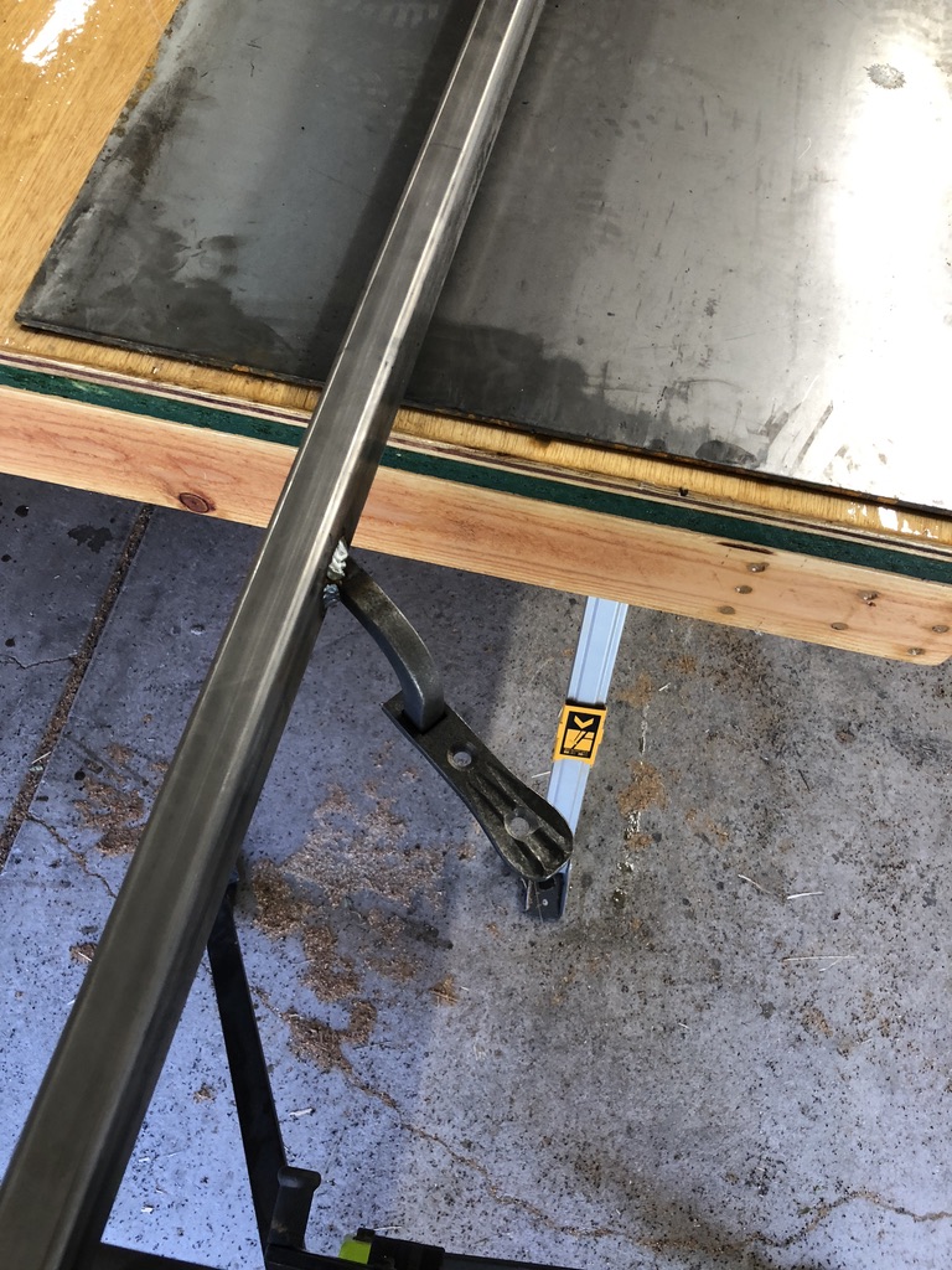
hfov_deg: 49.7
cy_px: 635
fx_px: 1027
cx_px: 476
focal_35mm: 28
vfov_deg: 63.4
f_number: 1.8
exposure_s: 1/30
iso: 32
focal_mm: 4
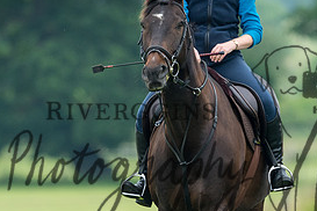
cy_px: 154
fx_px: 8409
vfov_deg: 1.4
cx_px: 183
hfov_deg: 2.2
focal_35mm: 955
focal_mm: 300
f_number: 4
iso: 450
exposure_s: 1/1000
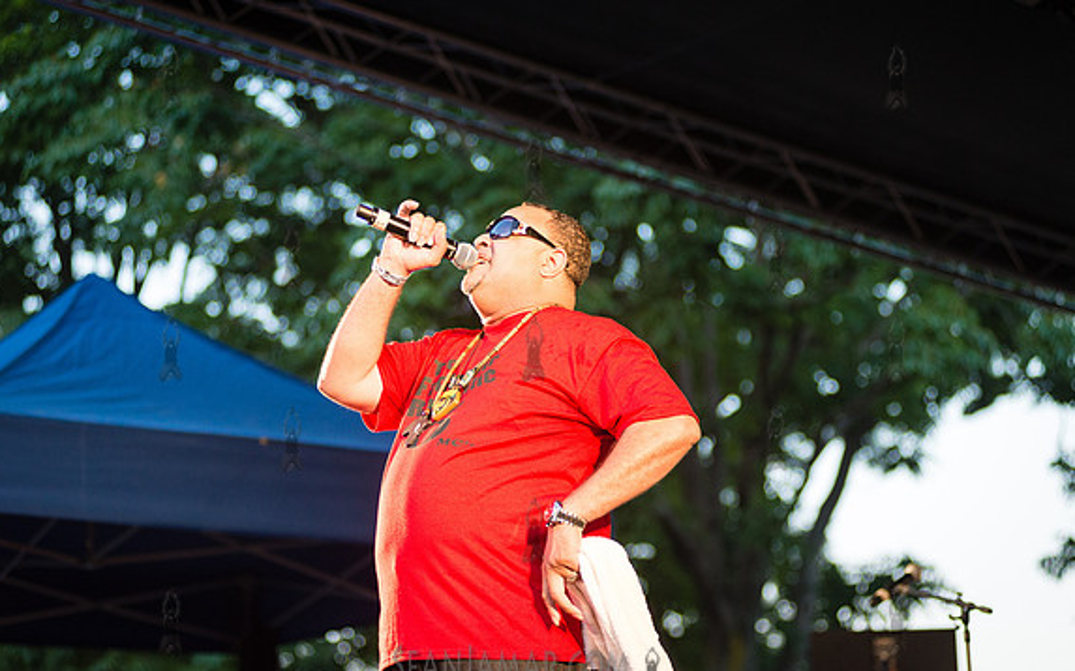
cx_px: 533
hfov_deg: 21.9
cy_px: 348
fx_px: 2783
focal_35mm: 95
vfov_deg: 13.8
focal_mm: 92
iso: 1600
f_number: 2.8
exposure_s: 1/500
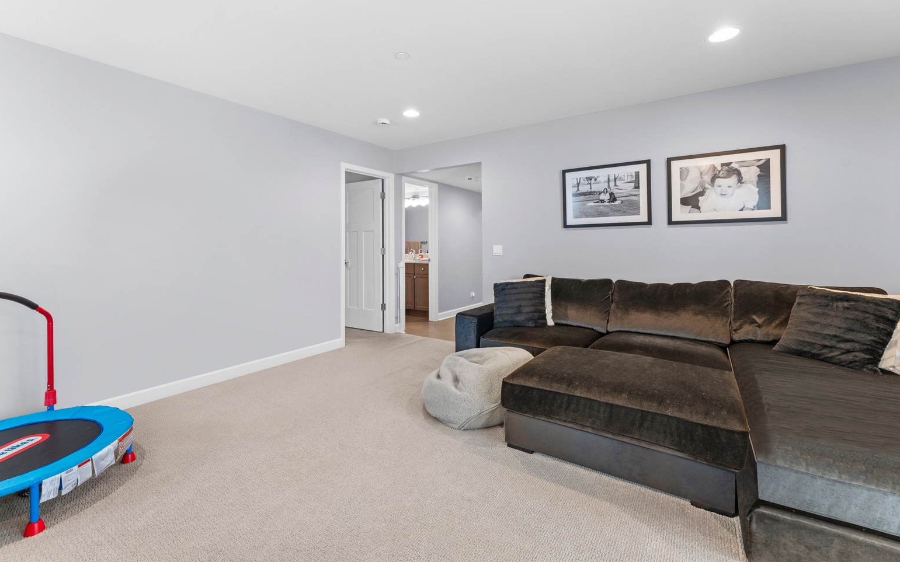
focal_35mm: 15
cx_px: 443
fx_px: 368
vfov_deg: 74.5
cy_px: 250
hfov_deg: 101.5
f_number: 8
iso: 400
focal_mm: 14
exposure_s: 1/2
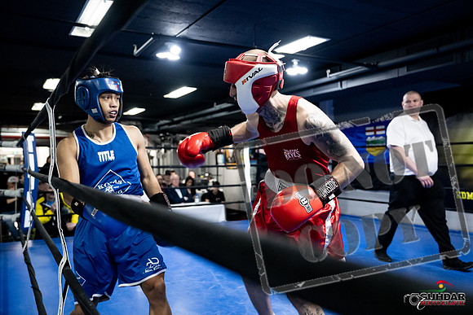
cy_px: 158
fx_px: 421
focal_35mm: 32
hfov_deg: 58.7
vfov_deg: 41.1
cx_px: 236
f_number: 2.8
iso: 8000
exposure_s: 1/1000
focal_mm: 32
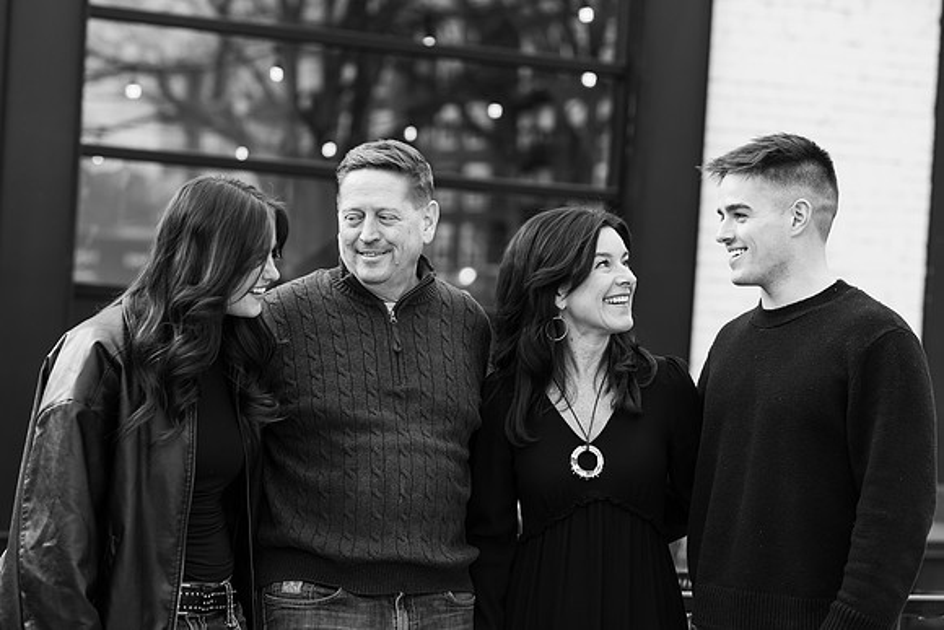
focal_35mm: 105
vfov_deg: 13.0
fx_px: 2754
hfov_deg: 19.5
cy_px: 315
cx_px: 472
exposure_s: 1/125
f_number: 4
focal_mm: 105
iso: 640
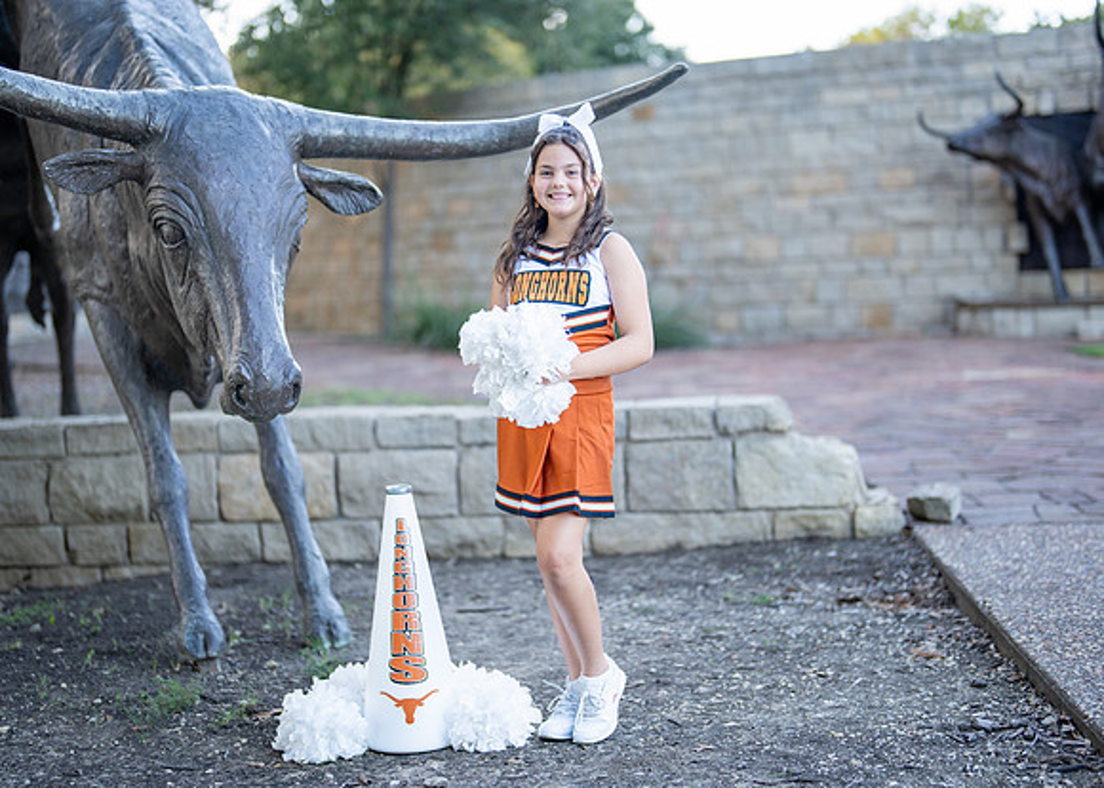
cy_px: 384
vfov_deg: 24.2
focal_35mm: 59
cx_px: 532
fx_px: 1835
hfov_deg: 33.5
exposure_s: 1/1000
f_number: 1.2
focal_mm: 50
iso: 250
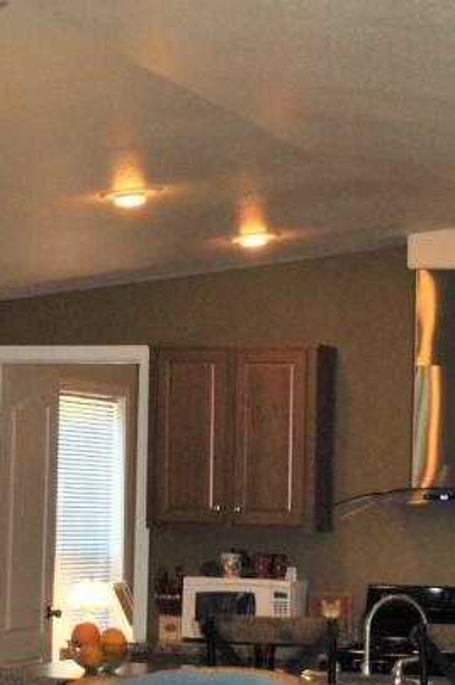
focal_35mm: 134
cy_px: 340
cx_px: 148
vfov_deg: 15.3
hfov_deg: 10.2
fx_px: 2545
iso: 320
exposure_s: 1/250
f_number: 3.5
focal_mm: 18
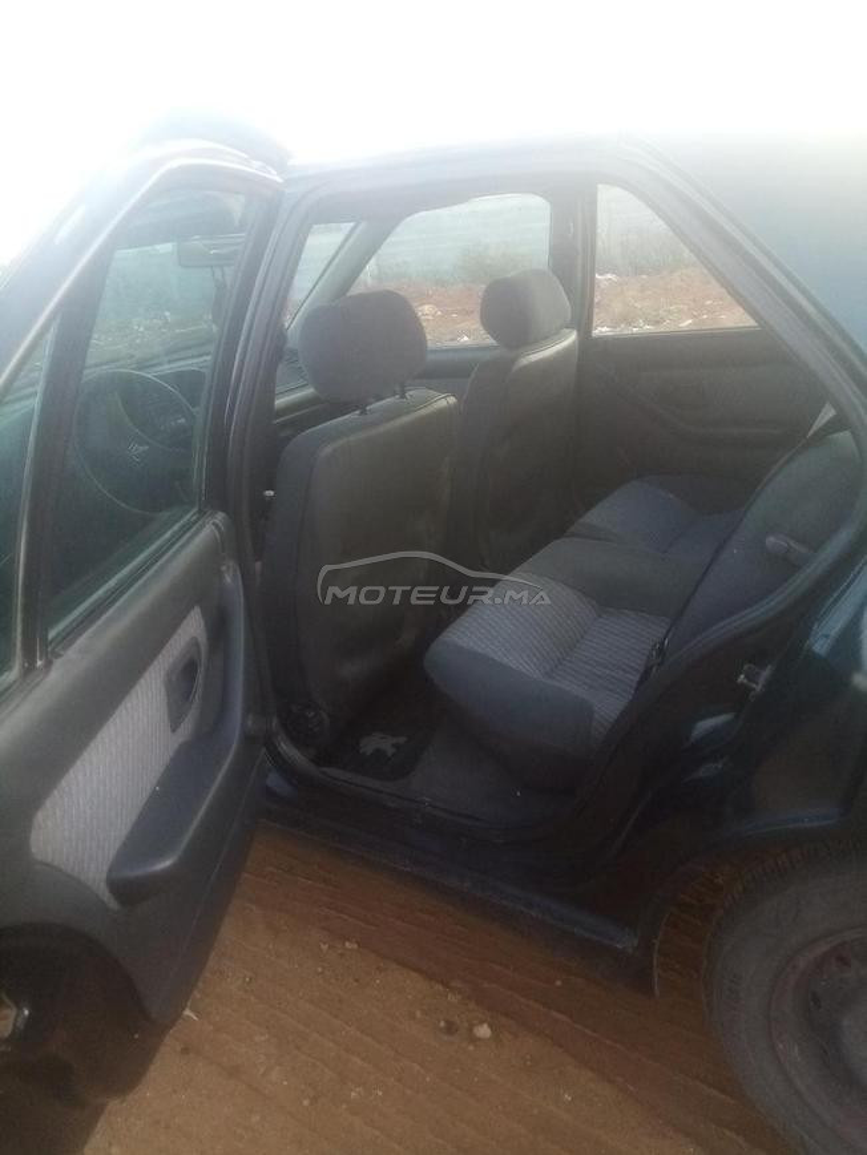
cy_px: 578
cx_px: 434
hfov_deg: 53.1
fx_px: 868
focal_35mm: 26
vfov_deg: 67.3
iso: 163
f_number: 1.8
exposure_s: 1/100
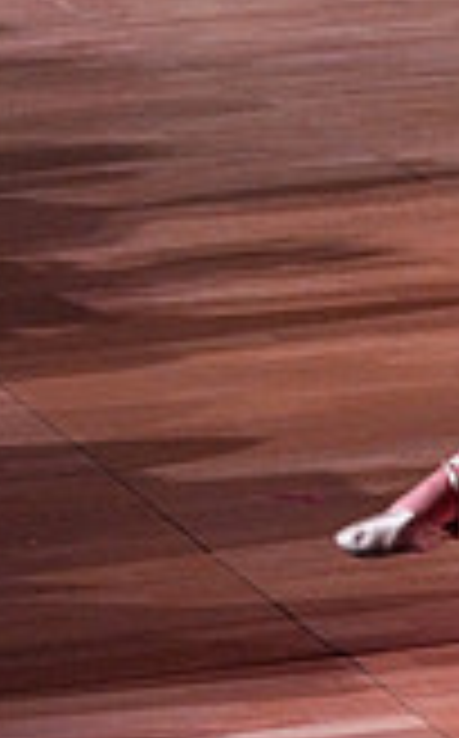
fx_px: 5082
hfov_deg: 5.1
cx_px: 1017
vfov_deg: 8.2
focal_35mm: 253
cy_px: -92
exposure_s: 1/400
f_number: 5.6
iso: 10000
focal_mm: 70
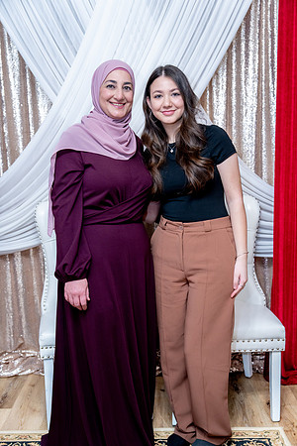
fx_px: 470
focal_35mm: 38
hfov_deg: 35.1
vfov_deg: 50.7
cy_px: 223
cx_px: 148
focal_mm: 38
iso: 1250
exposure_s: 1/125
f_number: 2.8
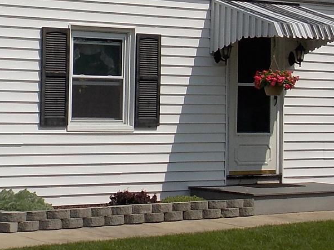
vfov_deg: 12.7
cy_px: 77
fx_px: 1119
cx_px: 16
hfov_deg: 16.7
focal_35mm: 116
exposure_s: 1/200
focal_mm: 6.1
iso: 80
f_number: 10.9
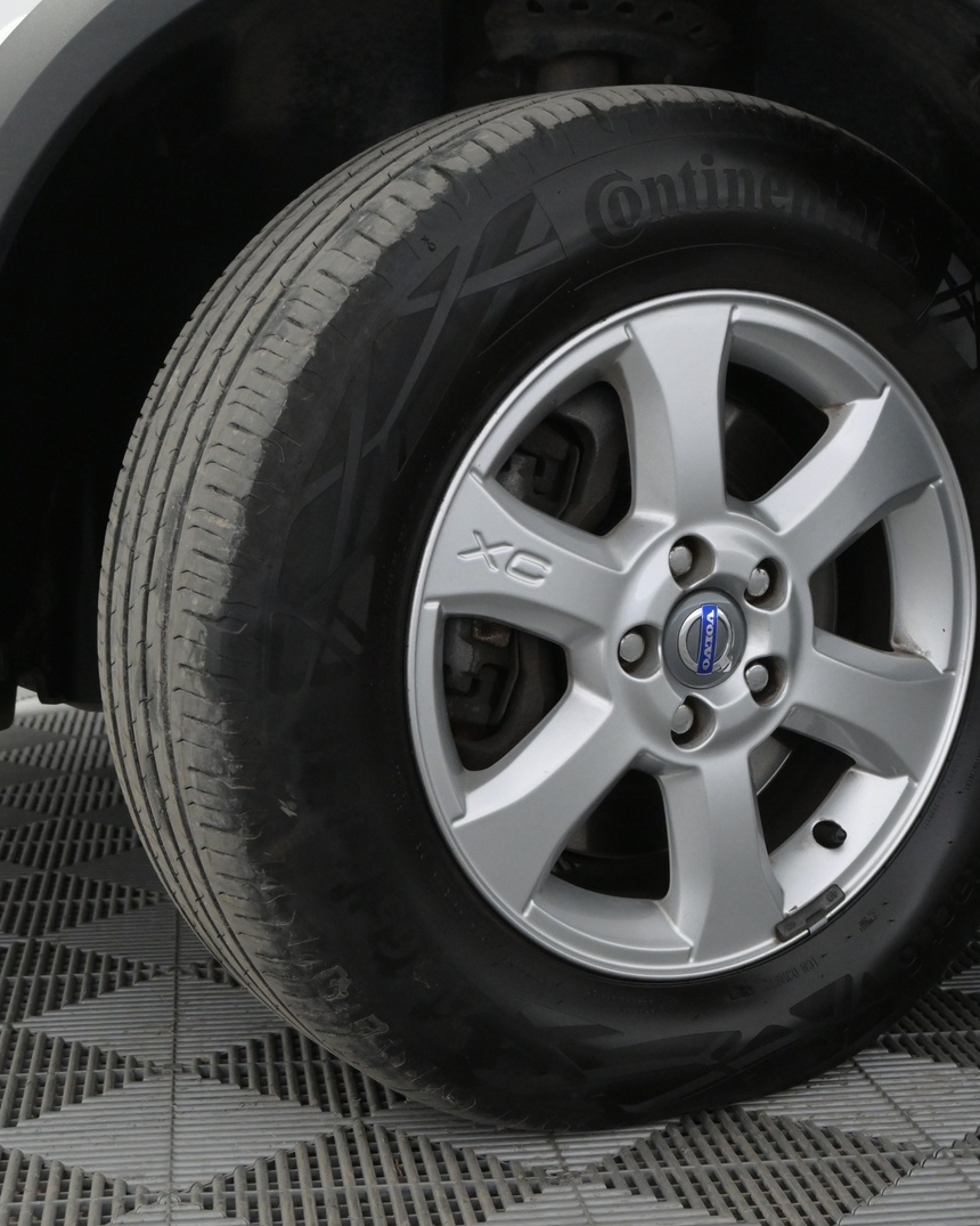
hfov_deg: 25.9
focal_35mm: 58
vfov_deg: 32.3
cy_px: 614
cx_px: 651
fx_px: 2116
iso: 2500
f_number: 5
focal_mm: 27.5
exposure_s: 1/100
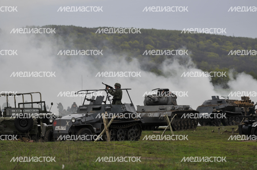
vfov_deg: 6.8
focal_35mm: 202
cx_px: 128
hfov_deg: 10.2
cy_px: 85
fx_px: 1444
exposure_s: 1/800
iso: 200
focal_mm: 135
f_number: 4
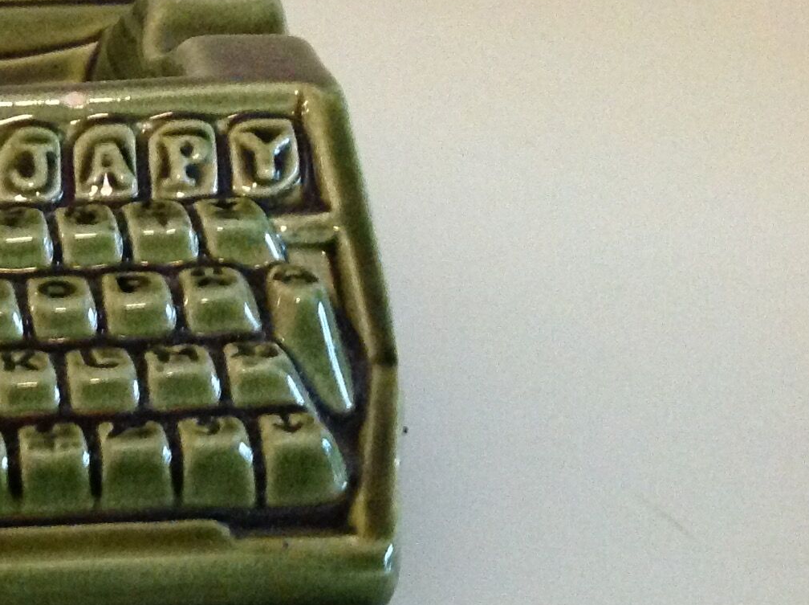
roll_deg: +1.3
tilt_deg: -23.0
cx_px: -206
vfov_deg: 16.2
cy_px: 102
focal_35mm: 90
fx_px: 2100
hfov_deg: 20.2
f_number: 2.4
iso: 400
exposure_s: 1/17
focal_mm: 4.28
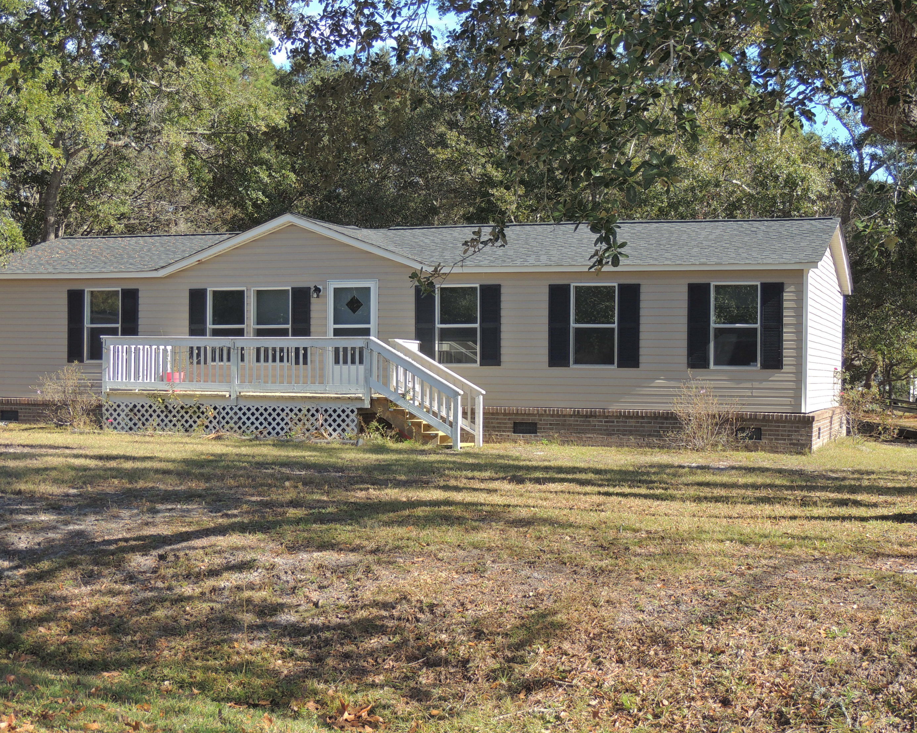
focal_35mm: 53
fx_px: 1438
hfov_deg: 35.3
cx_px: 423
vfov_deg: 28.6
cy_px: 372
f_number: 3.6
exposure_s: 1/400
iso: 100
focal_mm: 8.9
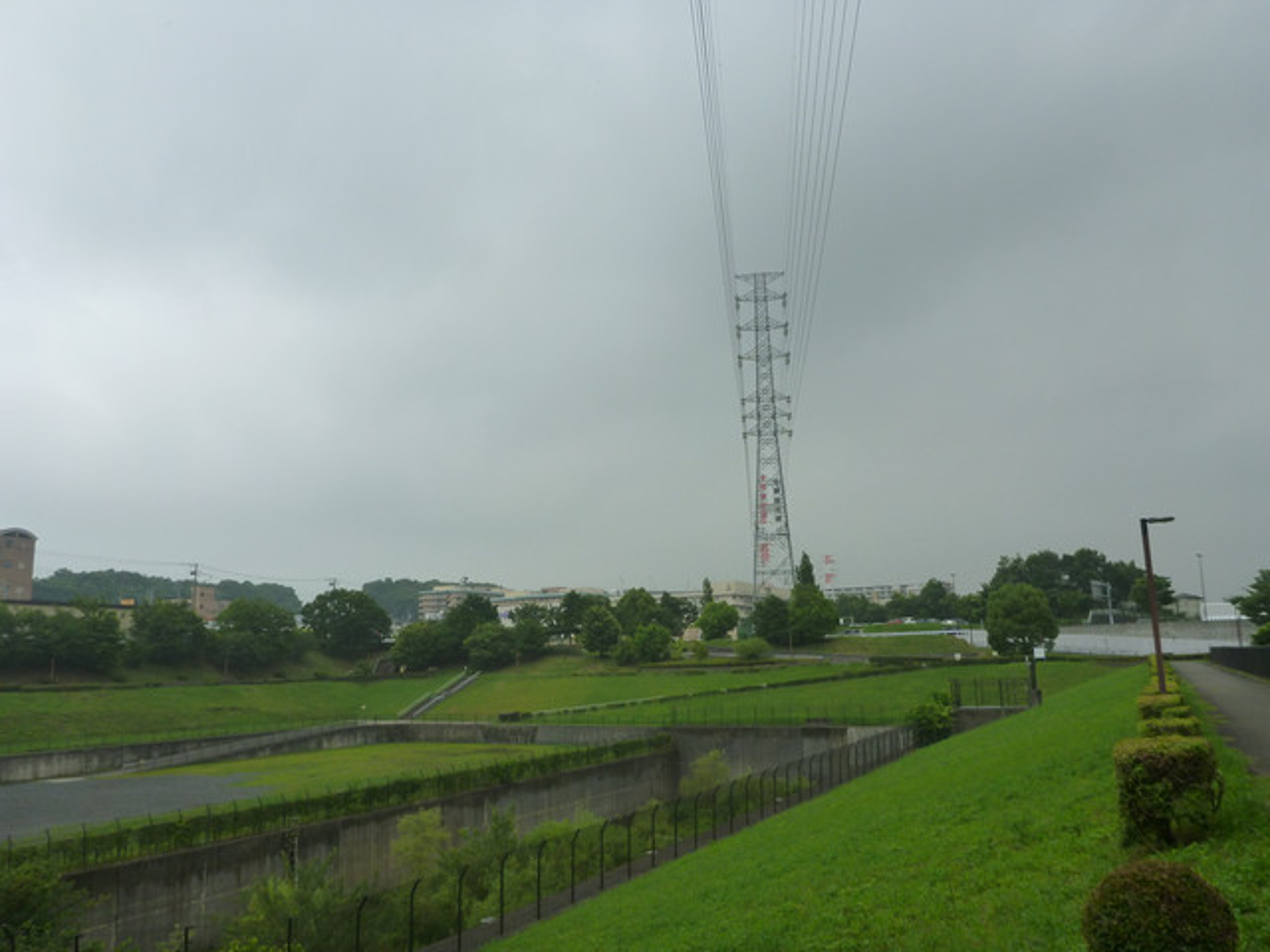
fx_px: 1027
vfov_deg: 49.7
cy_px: 476
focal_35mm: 28
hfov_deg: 63.4
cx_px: 635
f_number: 3.3
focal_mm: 4.9
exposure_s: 1/250
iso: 160
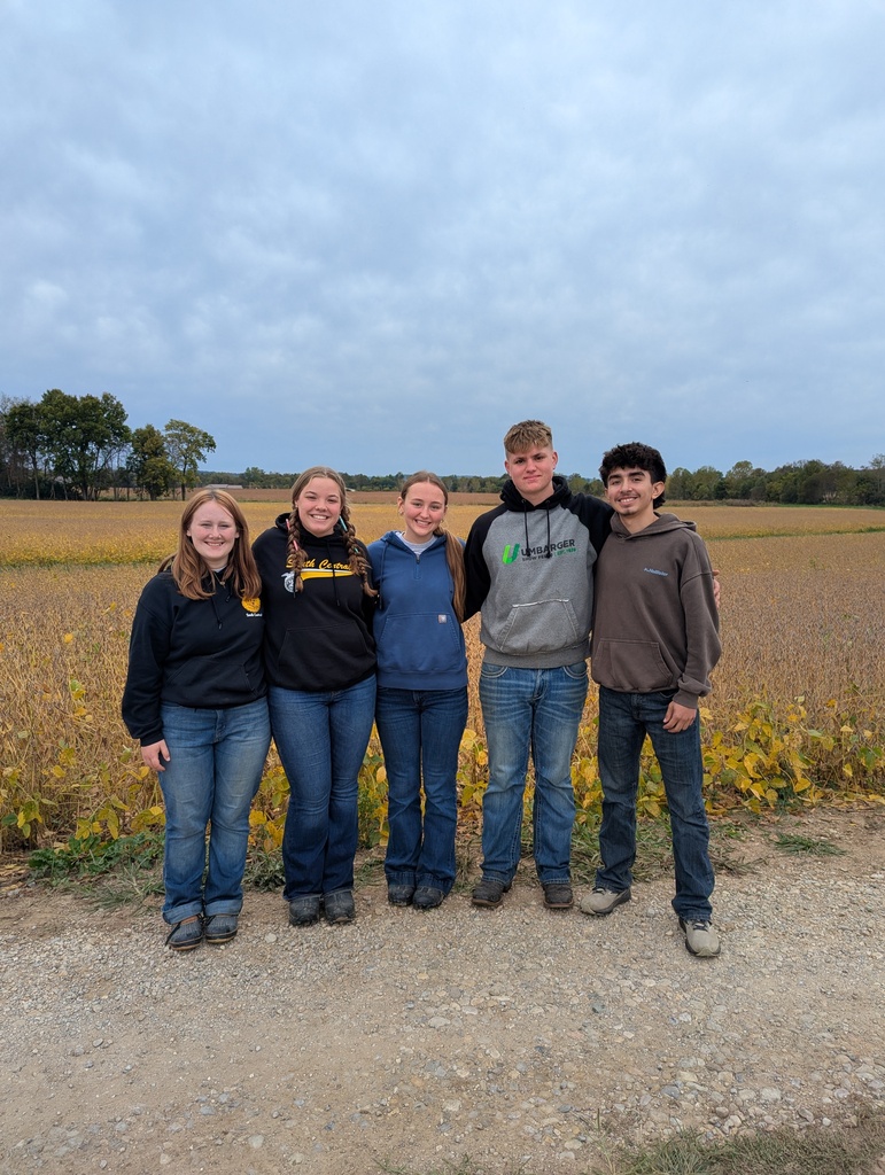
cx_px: 442
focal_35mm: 24
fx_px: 816
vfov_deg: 71.5
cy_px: 588
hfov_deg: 56.9
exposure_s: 1/735
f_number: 1.85
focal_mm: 6.81
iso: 45
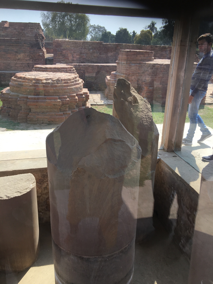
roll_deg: -2.0
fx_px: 238
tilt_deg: -19.5
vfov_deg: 61.7
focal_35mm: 29
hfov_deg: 48.2
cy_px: 142
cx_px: 106
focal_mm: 4.15
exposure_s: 1/487
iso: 25
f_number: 2.2
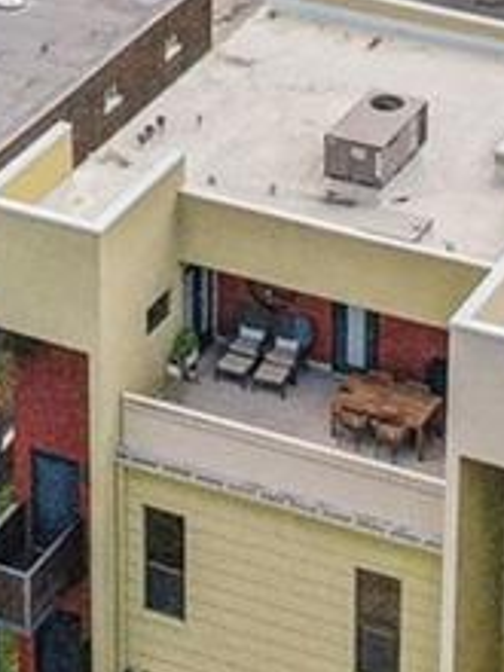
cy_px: -431
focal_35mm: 154
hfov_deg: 9.6
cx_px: 55
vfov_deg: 12.0
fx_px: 2990
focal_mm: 8.4
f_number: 2.8
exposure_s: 1/6400
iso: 400
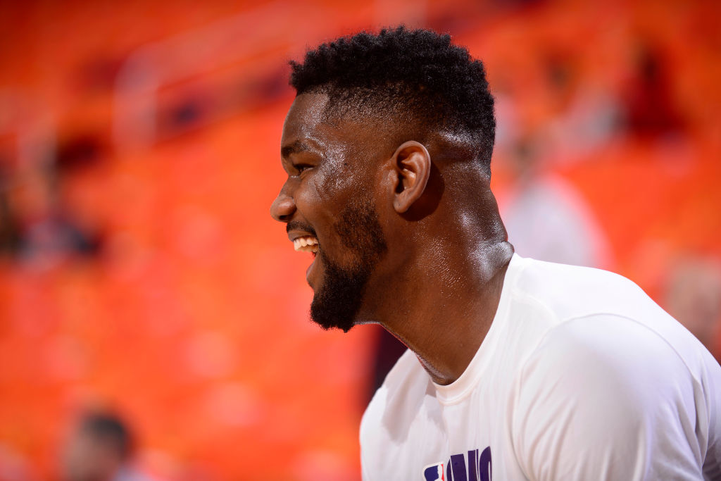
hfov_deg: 10.3
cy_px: 240
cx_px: 360
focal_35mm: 200
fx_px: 4006
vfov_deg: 6.9
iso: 100
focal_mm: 200
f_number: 3.5
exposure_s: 1/200
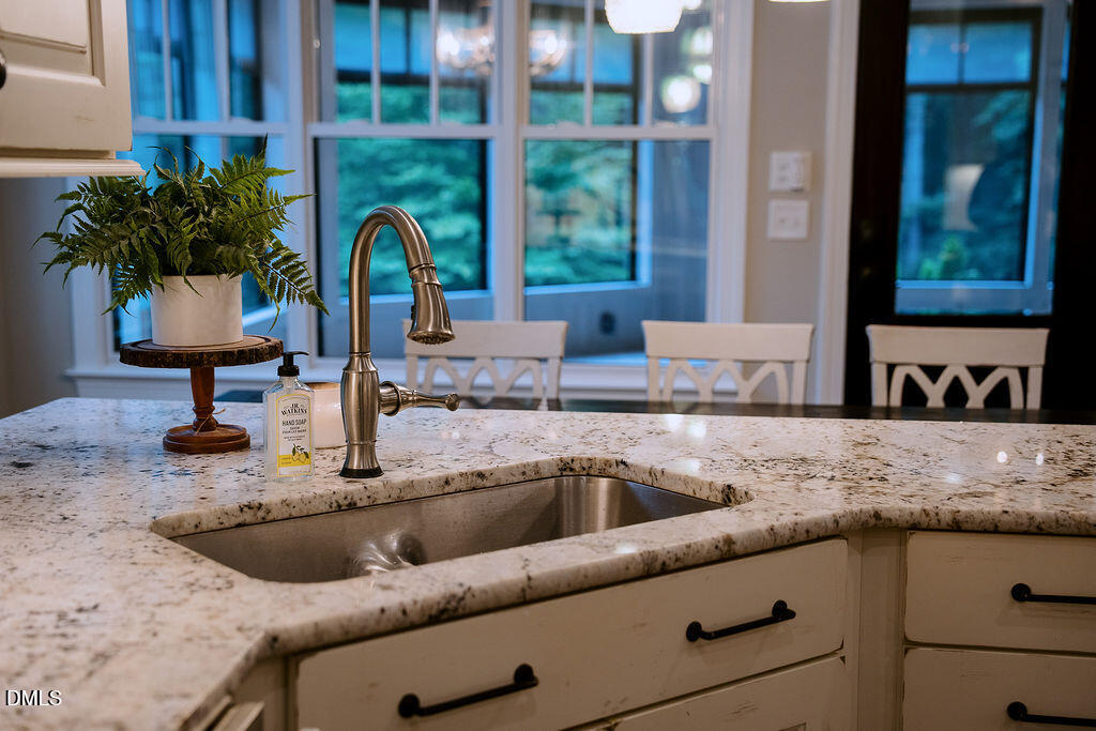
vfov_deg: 27.5
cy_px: 366
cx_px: 548
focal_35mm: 49
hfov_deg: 40.3
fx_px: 1492
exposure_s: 1/200
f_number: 2.8
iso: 800
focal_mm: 49
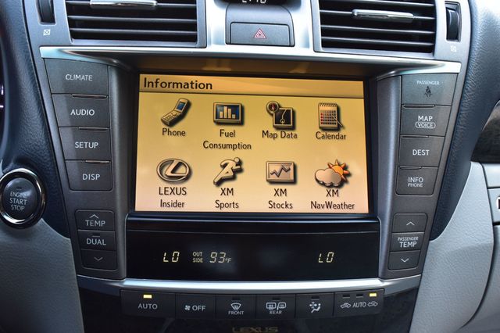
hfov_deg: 46.4
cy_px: 166
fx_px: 583
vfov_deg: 31.9
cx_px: 250
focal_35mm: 42
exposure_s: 1/30
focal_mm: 28
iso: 400
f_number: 7.1
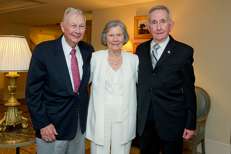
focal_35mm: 38
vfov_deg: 35.0
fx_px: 244
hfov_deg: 50.7
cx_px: 116
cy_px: 77
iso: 1000
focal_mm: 38
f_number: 6.3
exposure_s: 1/60
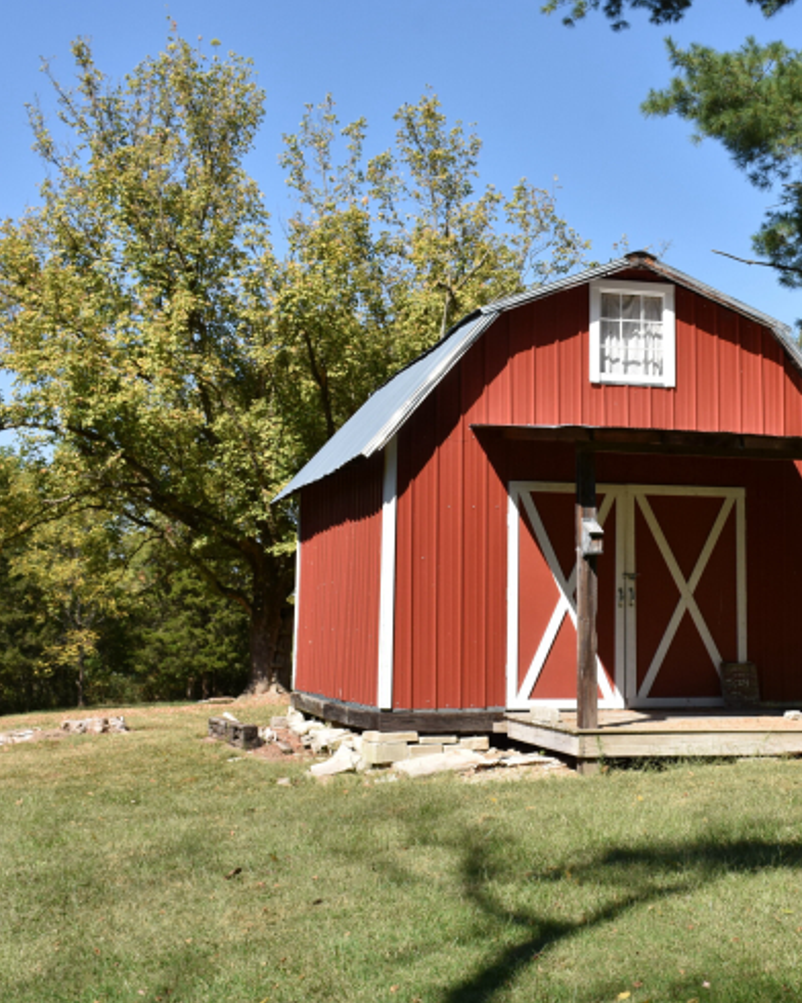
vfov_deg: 33.6
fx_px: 1662
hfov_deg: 26.8
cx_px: 593
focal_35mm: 56
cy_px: 508
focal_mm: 26
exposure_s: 1/500
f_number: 8
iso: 250
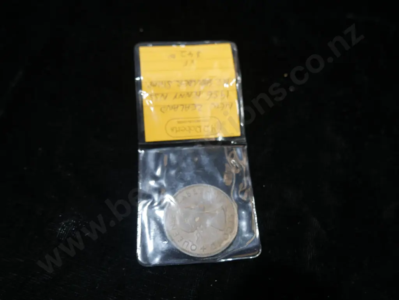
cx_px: 200
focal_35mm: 30
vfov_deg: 46.8
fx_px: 346
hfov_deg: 59.9
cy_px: 150
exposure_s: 1/60
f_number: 4
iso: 320
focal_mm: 15
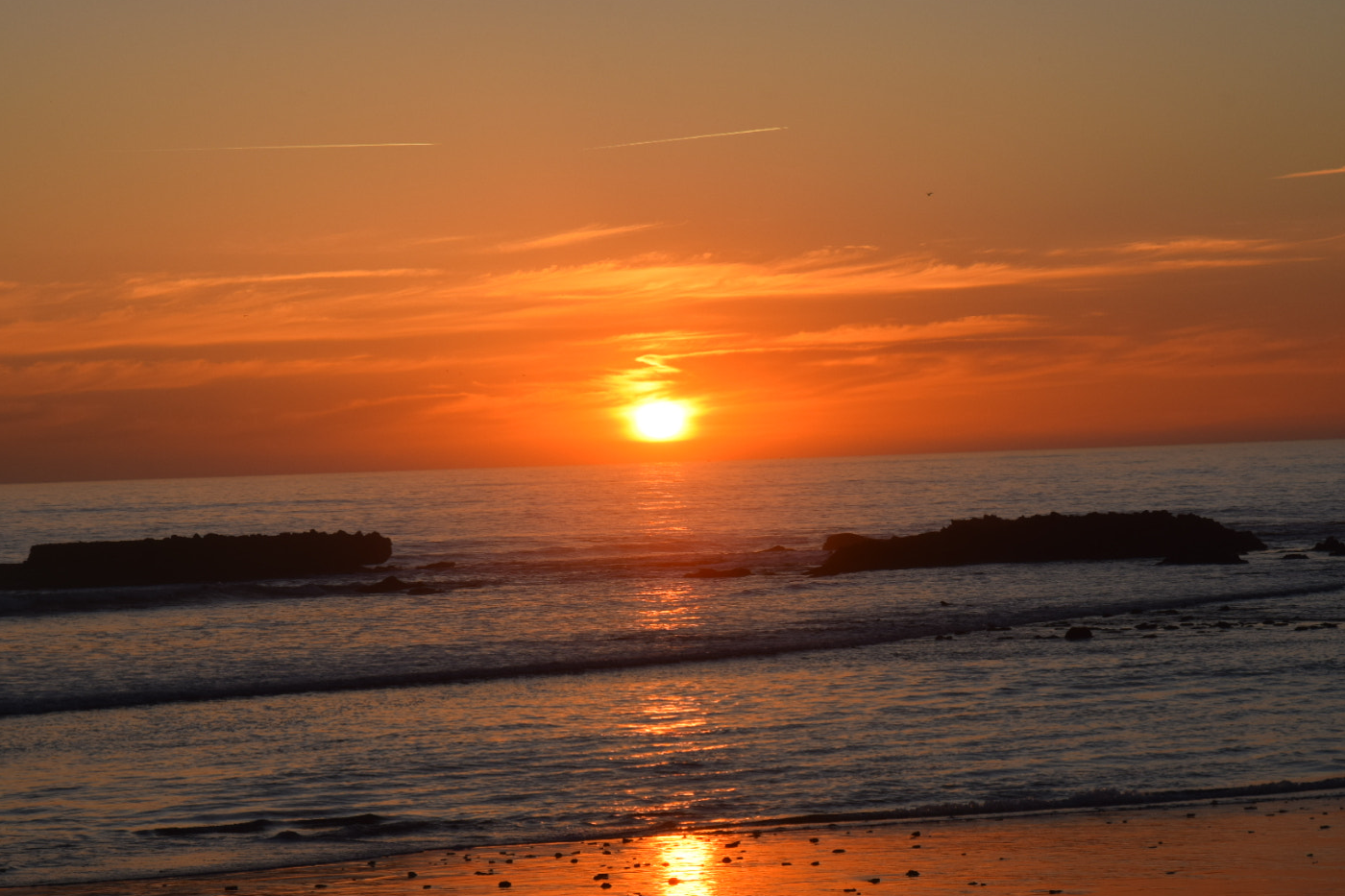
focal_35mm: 125
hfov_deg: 16.4
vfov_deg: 11.0
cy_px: 481
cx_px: 682
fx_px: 4669
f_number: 13
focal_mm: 72
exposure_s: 1/125
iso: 100
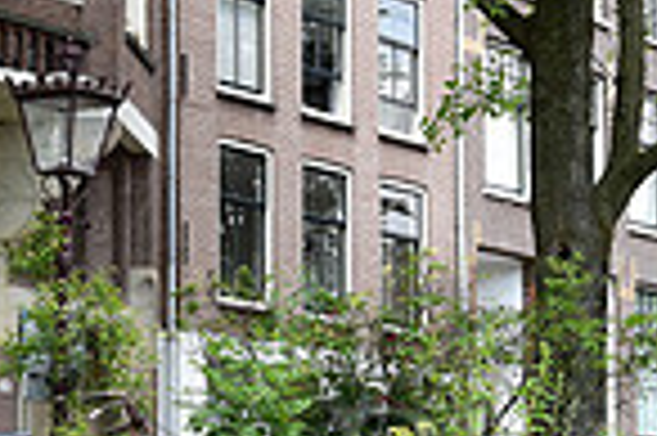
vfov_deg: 8.5
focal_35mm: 159
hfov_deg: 12.9
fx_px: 2898
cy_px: 506
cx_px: 320
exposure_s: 1/400
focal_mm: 40
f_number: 9
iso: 900
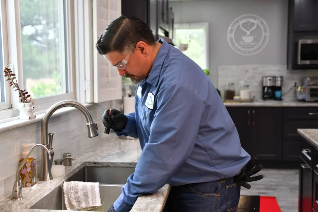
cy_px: 106
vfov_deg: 28.1
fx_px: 424
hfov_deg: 41.1
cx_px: 159
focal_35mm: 48
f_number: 2.8
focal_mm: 32
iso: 250
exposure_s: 1/200
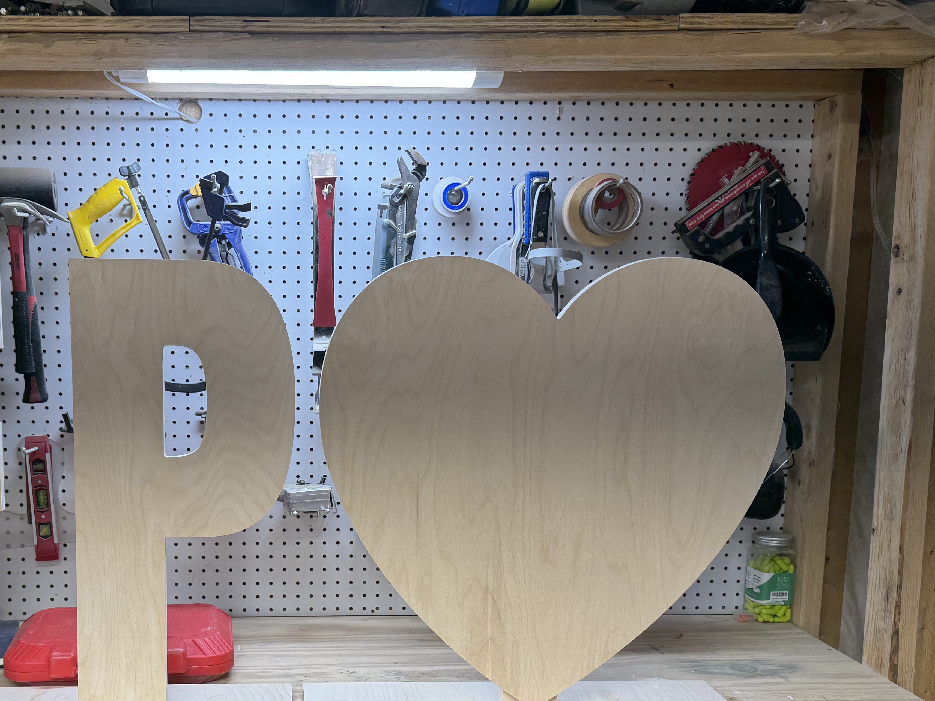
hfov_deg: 46.1
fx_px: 1080
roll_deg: +0.0
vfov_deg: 35.4
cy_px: 498
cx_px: 317
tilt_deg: -10.1
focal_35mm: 40
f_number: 1.78
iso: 100
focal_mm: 6.76
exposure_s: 1/120
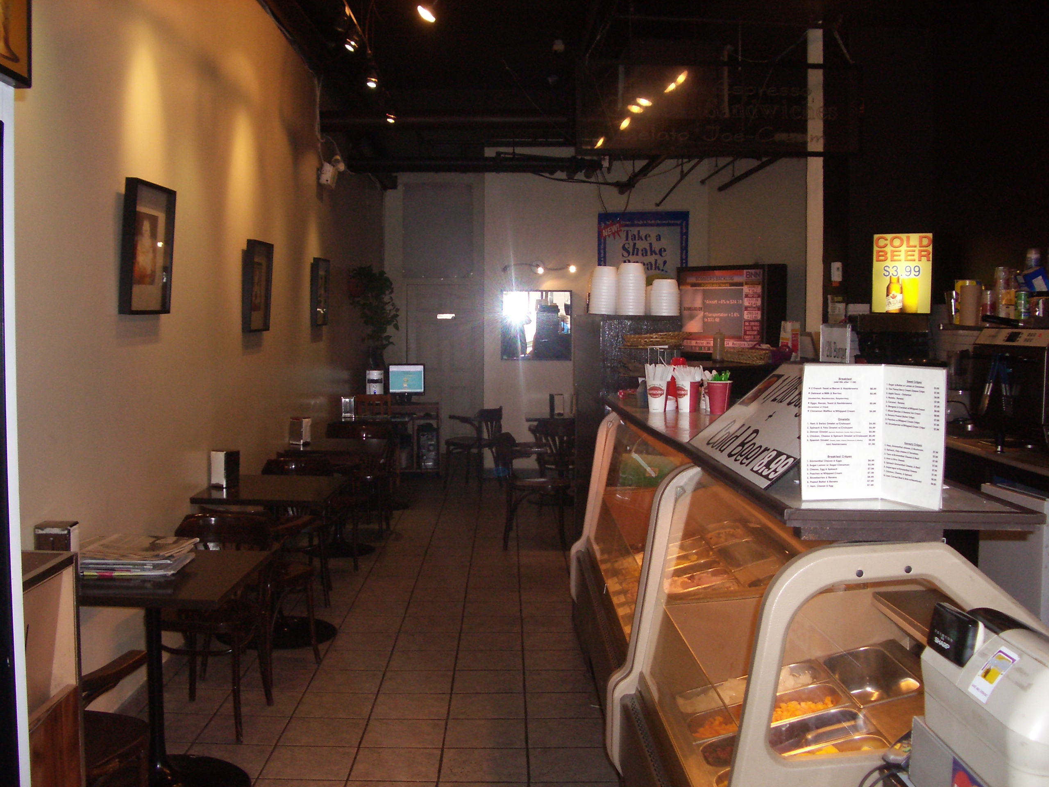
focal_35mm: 35
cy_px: 394
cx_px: 524
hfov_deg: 52.6
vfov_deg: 40.7
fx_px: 1061
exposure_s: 1/60
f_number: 2.6
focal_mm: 5.8
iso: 200
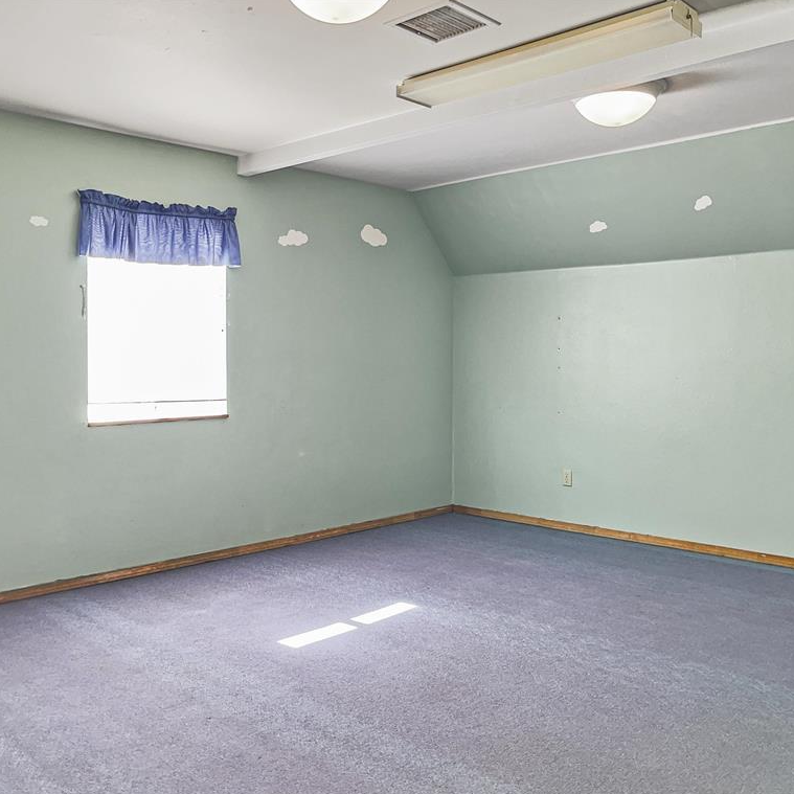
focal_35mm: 31
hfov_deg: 52.5
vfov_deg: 52.5
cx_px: 364
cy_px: 399
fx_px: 804
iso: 125
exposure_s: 1/90
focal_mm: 5.1
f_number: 1.6
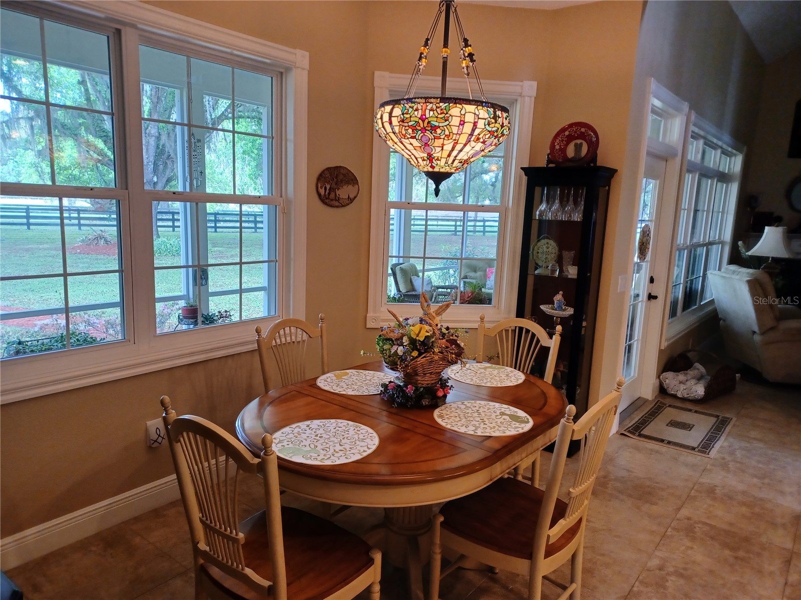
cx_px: 400
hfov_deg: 69.4
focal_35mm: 25
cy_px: 300
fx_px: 578
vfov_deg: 54.9
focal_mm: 4.6
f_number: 1.8
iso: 320
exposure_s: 1/60
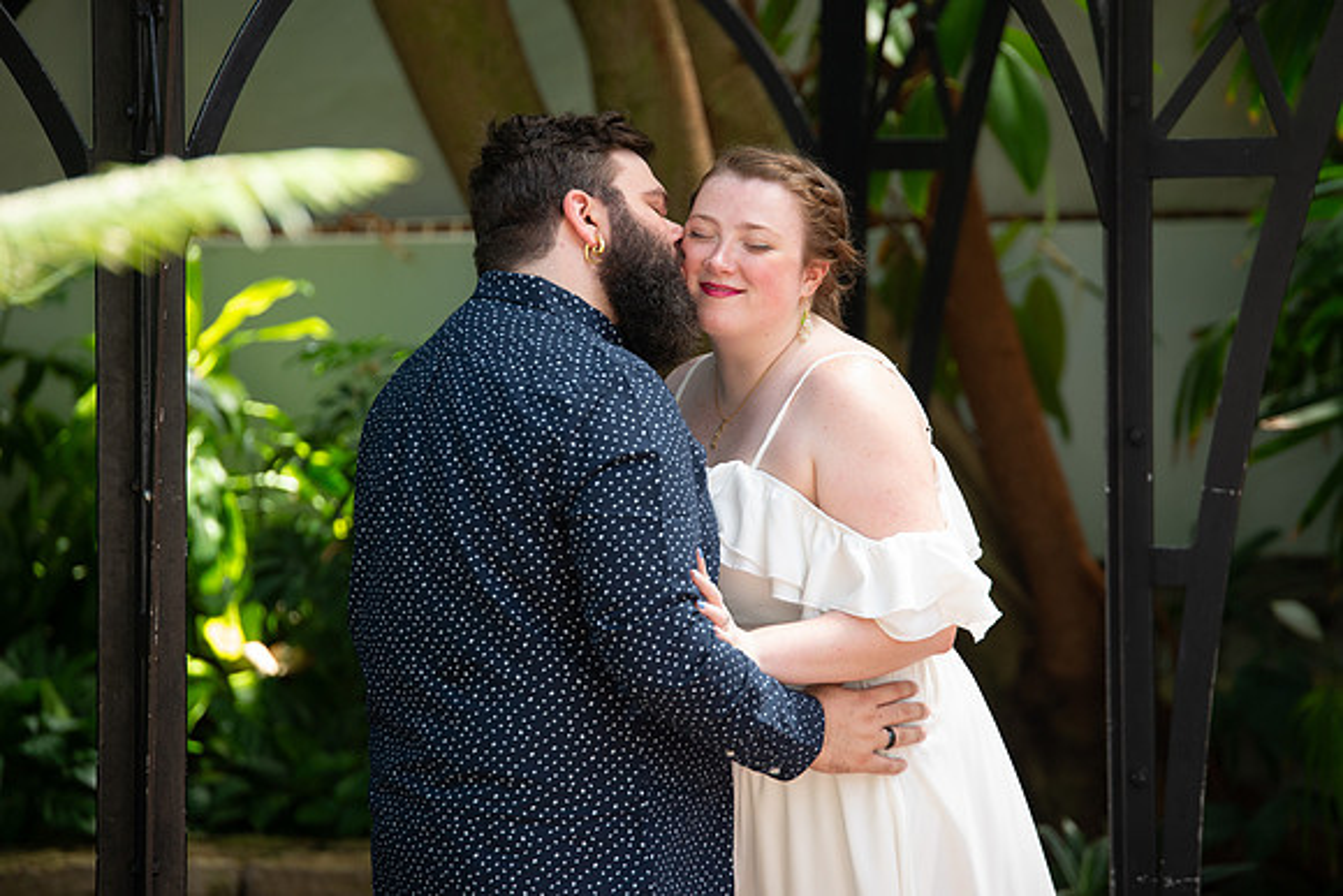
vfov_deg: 6.5
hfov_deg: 9.7
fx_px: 7937
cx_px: 693
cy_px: 434
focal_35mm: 213
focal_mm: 200
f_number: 4
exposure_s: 1/200
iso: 640
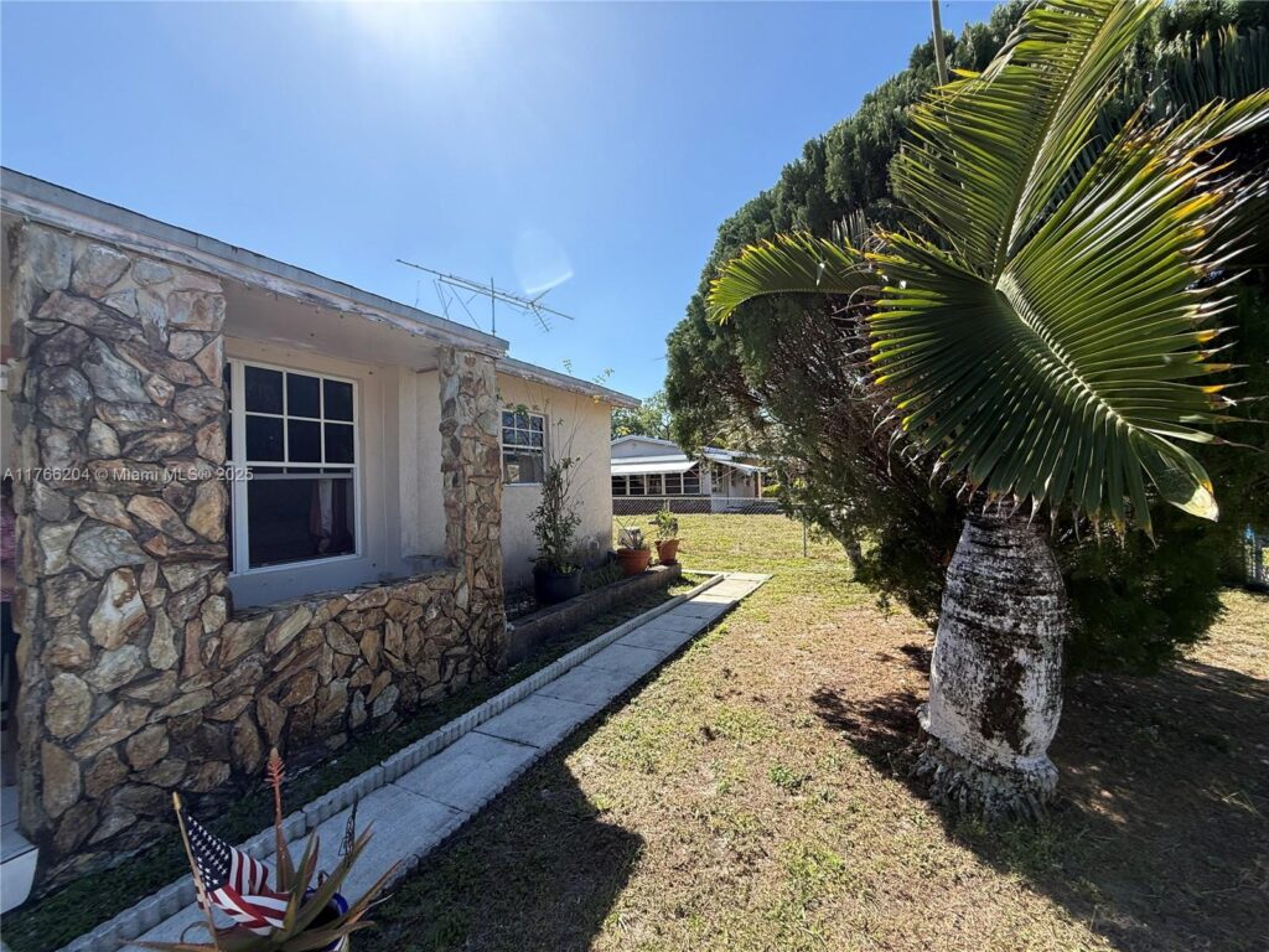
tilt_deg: +2.7
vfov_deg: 85.7
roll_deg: +1.9
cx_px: 634
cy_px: 476
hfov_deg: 102.1
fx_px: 513
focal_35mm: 14
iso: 64
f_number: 2.2
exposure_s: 1/1235
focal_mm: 2.22
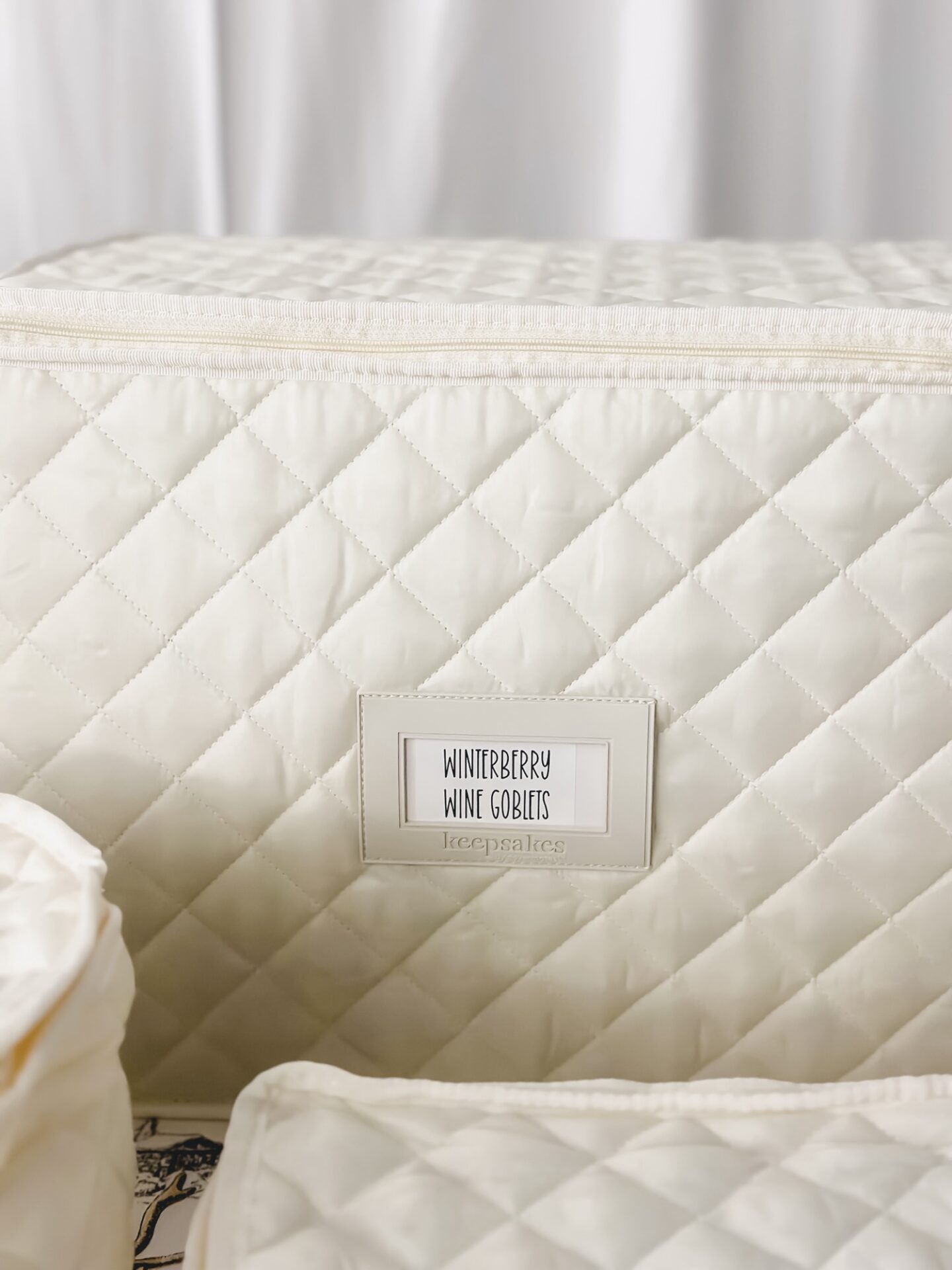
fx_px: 1760
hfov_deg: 30.3
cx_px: 476
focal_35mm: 48
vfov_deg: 39.7
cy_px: 635
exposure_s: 1/40
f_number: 1.8
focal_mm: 6.86
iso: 400
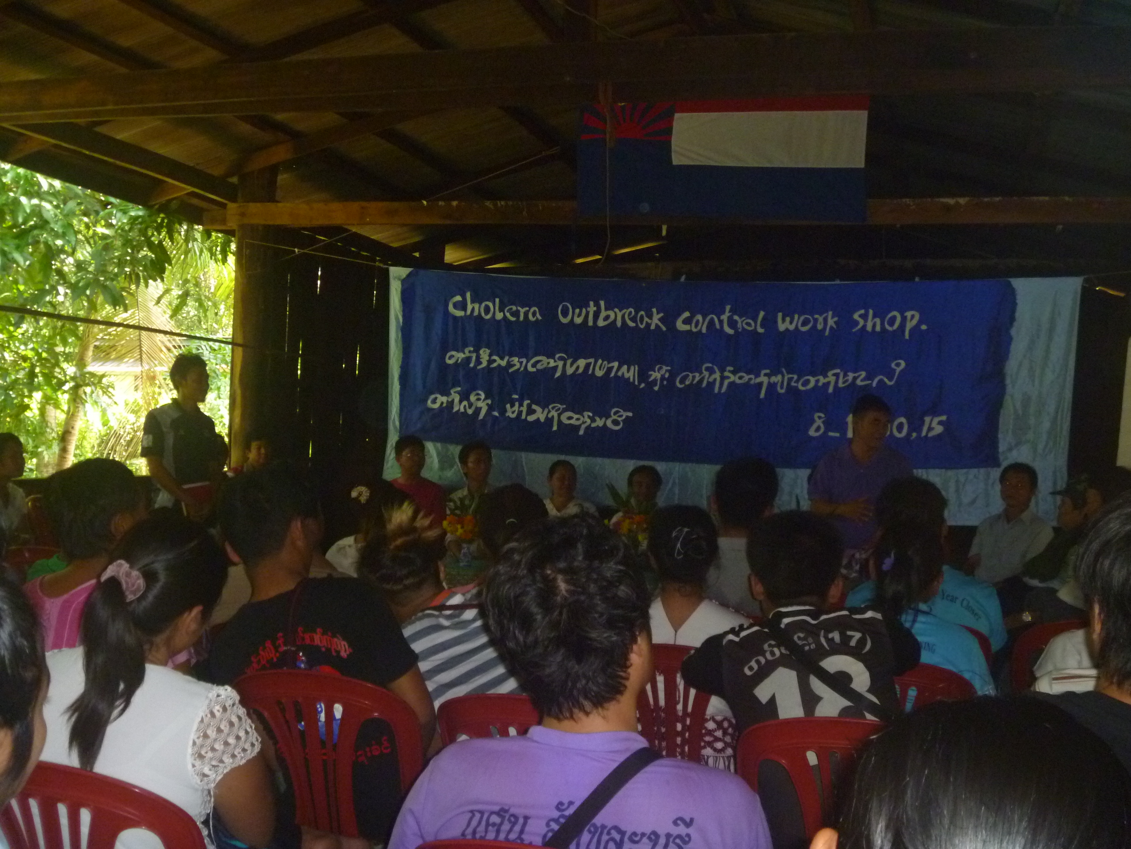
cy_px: 424
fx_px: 1340
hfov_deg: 45.8
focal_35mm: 41
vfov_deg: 35.1
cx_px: 566
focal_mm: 7.2
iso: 400
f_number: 3.6
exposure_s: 1/60
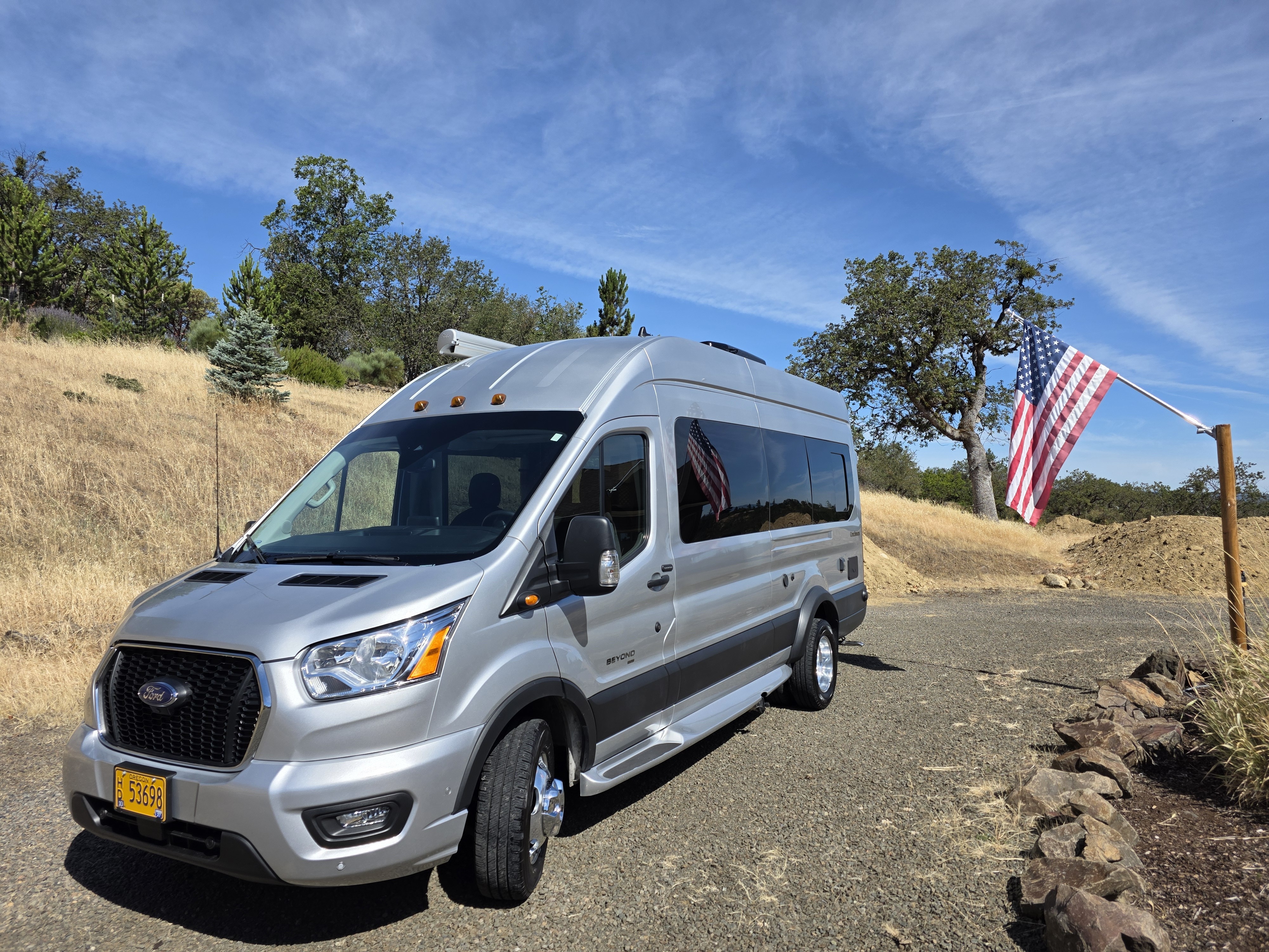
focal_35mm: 23
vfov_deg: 58.9
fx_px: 843
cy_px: 476
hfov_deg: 73.9
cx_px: 634
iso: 80
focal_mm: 6.3
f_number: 1.7
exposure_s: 1/5608
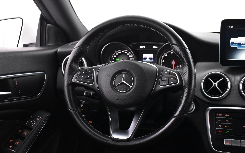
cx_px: 123
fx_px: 287
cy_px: 79
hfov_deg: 46.2
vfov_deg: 29.9
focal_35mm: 43
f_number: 4.2
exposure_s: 1/25
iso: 3200
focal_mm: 28
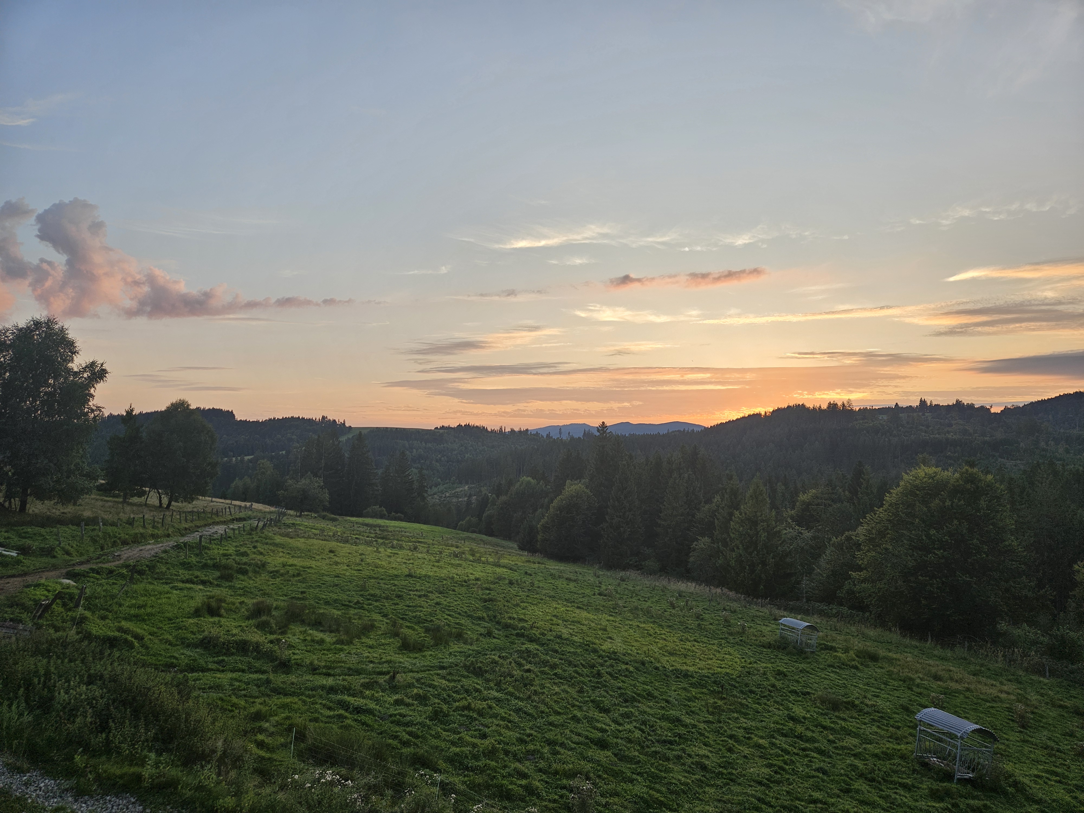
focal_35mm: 23
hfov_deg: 73.9
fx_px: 720
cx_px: 542
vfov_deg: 58.9
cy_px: 406
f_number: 1.8
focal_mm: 5.4
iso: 25
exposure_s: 1/227
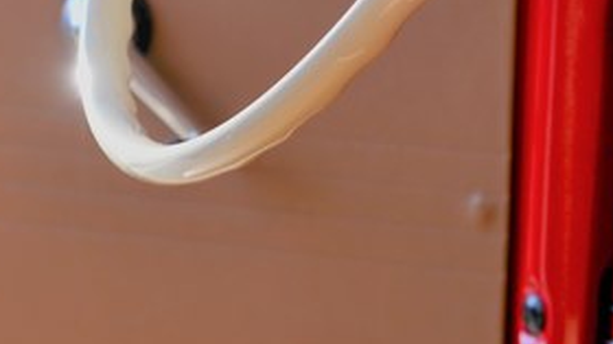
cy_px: -188
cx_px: 773
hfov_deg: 7.9
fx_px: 4369
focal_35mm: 269
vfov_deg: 4.5
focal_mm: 75
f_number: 6.3
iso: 100
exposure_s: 1/100
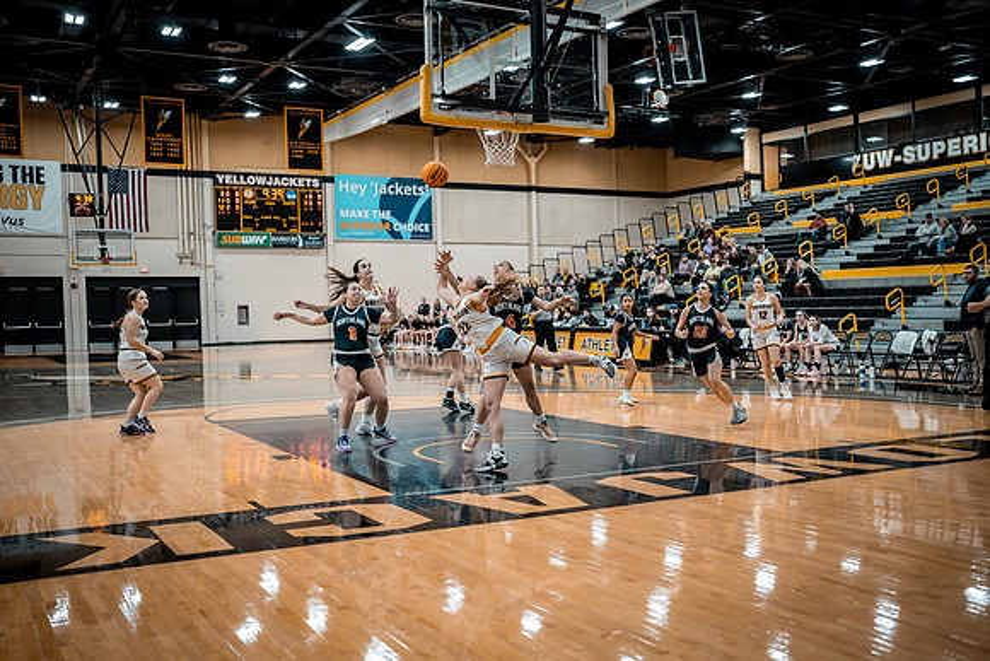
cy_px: 330
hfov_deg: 52.5
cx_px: 507
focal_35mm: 37
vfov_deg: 36.4
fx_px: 1004
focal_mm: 35
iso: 1000
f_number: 2
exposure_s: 1/640
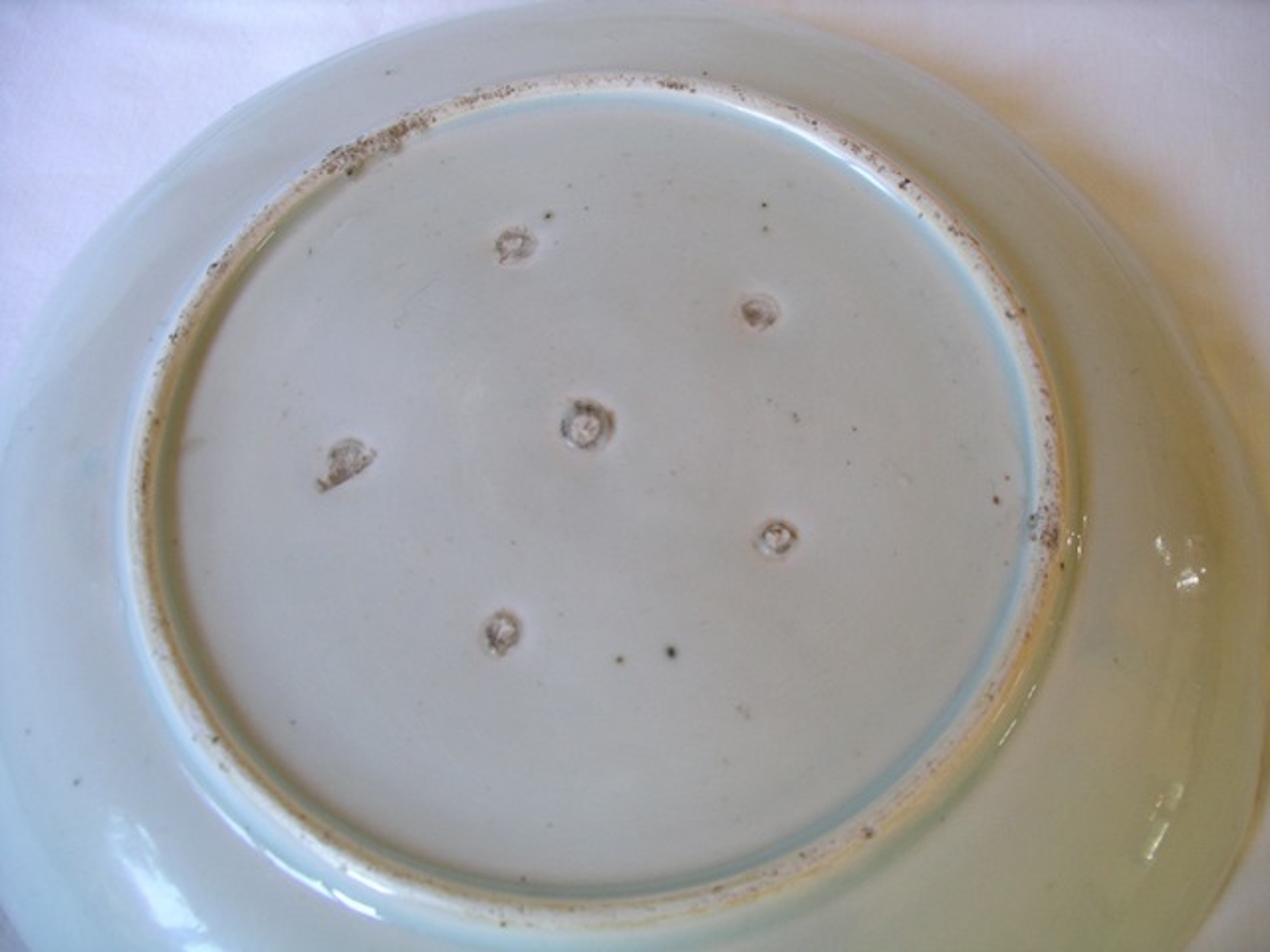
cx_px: 635
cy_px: 476
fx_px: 1357
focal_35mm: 37
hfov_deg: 50.1
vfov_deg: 38.7
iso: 200
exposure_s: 1/30
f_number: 2.8
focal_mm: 7.8
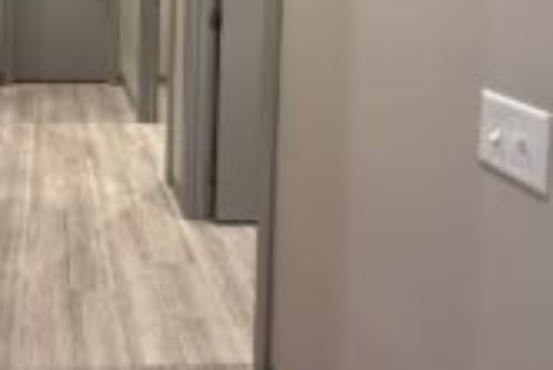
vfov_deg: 32.9
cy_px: -43
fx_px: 538
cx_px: 73
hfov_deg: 49.5
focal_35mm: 35
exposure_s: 1/60
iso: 320
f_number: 2.2
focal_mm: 2.22
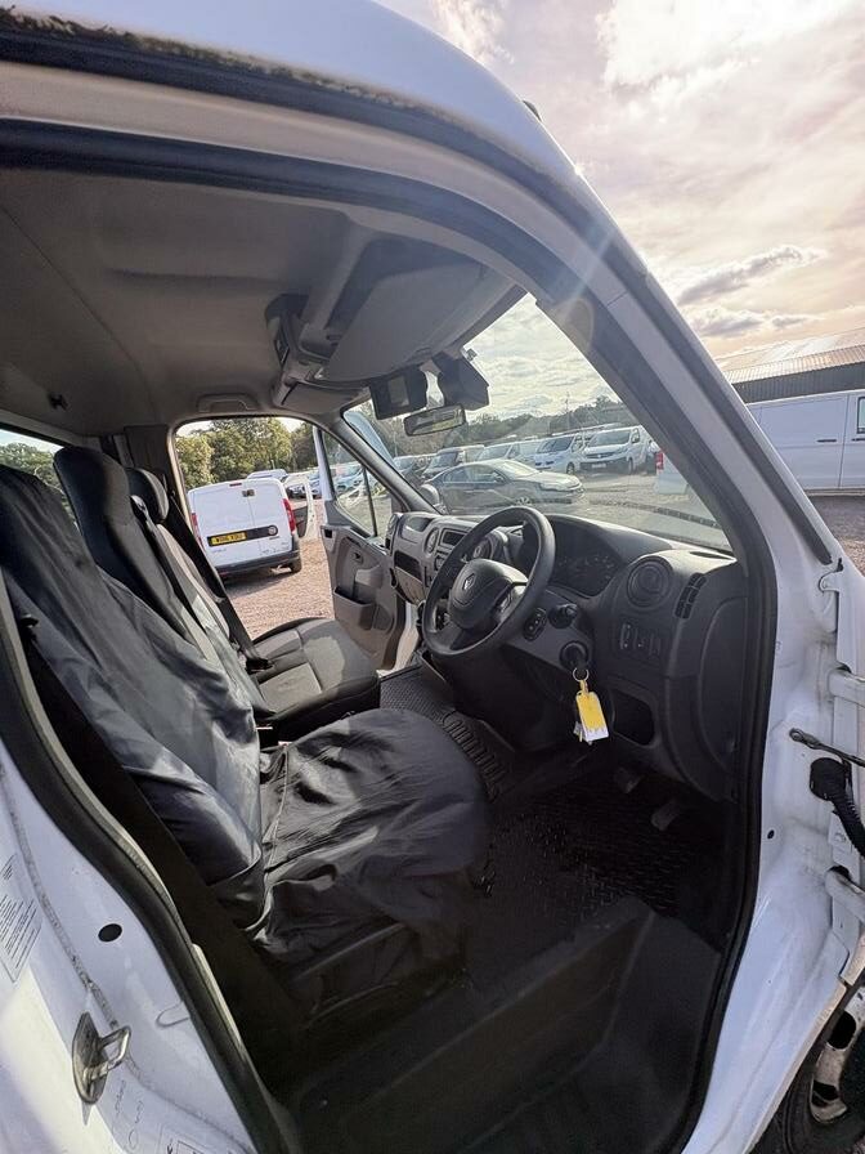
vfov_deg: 102.1
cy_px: 577
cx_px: 432
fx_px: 466
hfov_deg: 85.7
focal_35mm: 14
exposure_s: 1/384
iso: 40
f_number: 2.2
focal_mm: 2.22
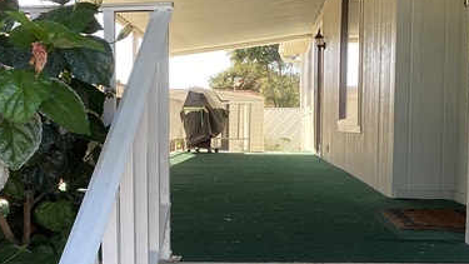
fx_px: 746
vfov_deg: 20.0
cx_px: 191
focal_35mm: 60
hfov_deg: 34.8
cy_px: 175
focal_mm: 3.3
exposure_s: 1/120
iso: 25
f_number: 2.4
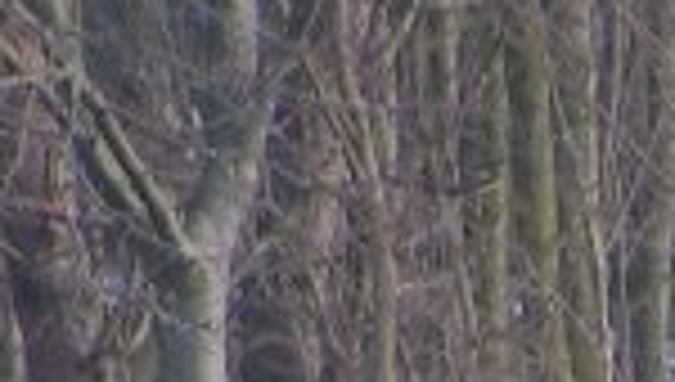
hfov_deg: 1.3
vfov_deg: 0.7
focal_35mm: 1639
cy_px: 1092
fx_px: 29388
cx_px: 1260
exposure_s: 1/320
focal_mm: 43.3
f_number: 3.5
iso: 80
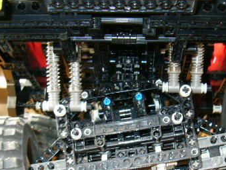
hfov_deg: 29.3
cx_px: 127
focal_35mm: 66
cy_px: 125
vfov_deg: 22.1
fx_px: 431
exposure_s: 1
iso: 100
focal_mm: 5.8
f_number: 2.8
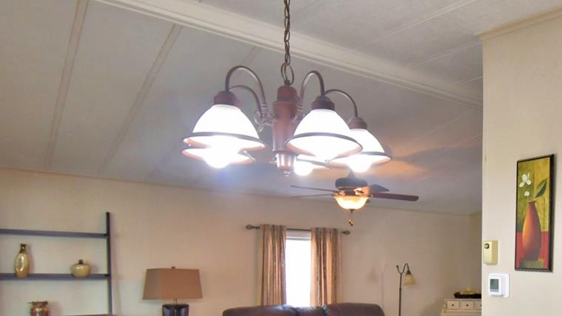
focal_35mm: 33
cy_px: 287
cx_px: 473
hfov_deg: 54.2
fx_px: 492
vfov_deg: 33.6
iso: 400
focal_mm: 10
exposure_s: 1/60
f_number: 4.5
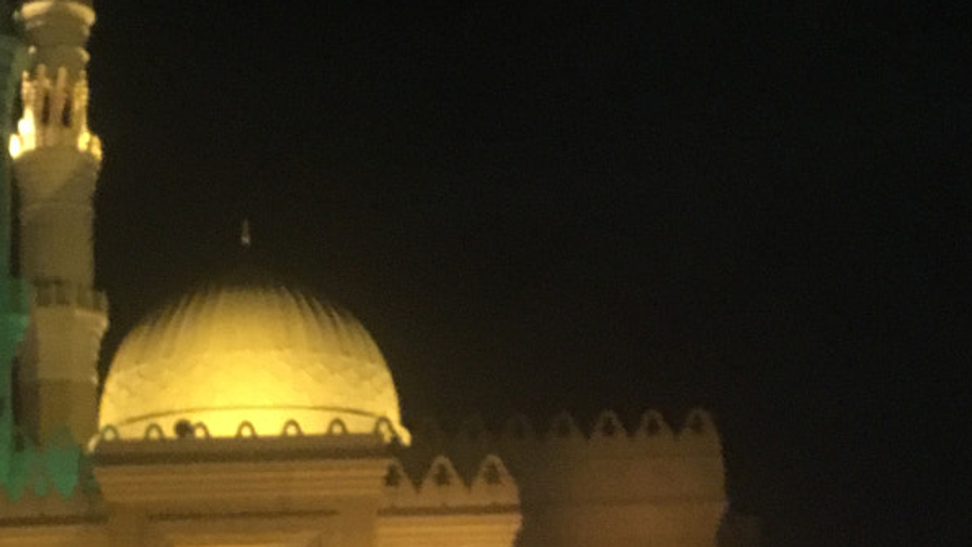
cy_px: 434
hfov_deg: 24.8
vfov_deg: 14.2
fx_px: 2191
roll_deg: +2.8
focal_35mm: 85
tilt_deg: +13.5
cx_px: 274
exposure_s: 1/17
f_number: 2.2
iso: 500
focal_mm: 4.15
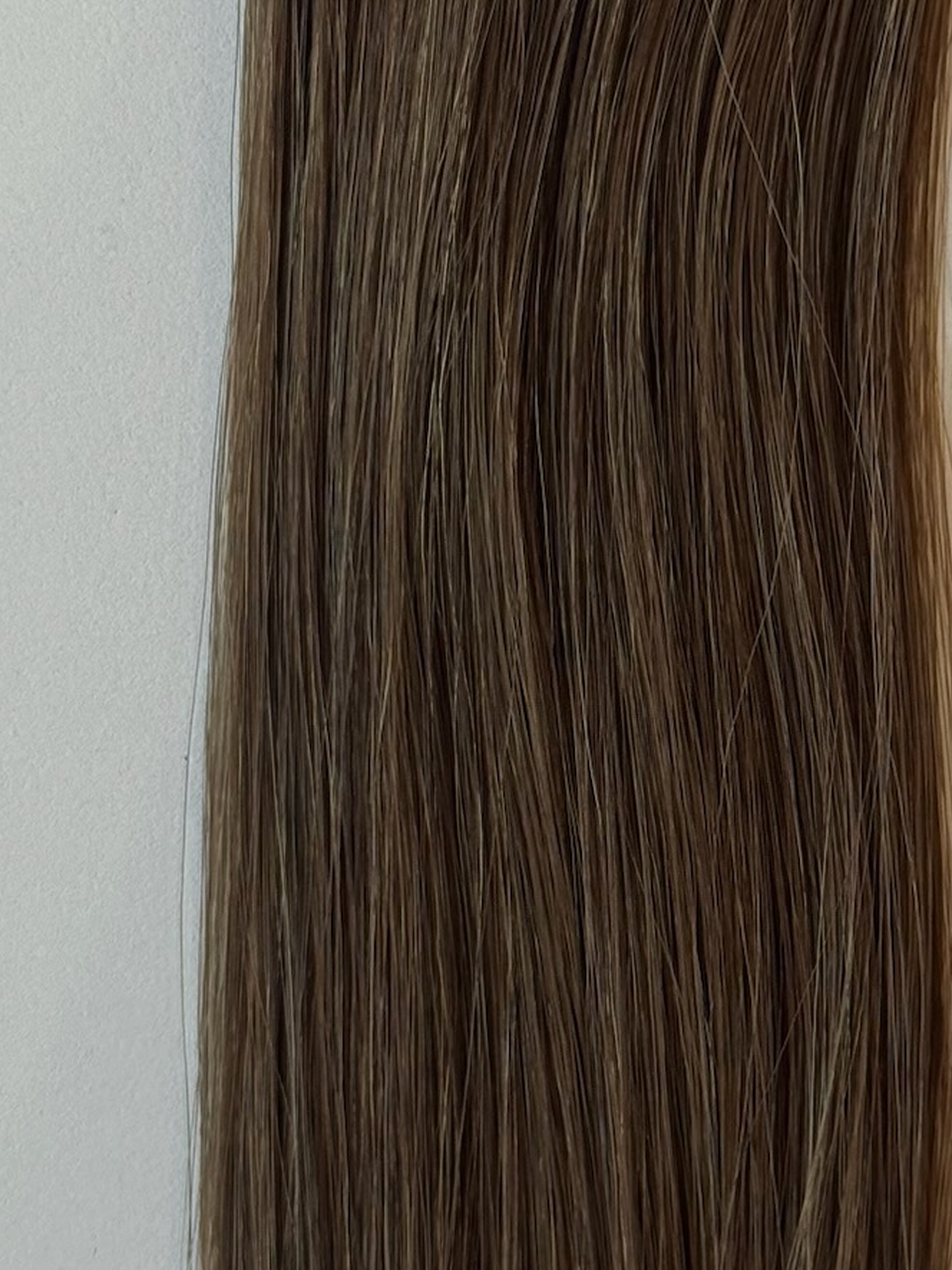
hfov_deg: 13.3
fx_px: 4072
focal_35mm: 111
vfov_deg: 17.7
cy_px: 883
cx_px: 639
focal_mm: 6.76
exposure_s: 1/120
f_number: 1.78
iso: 100
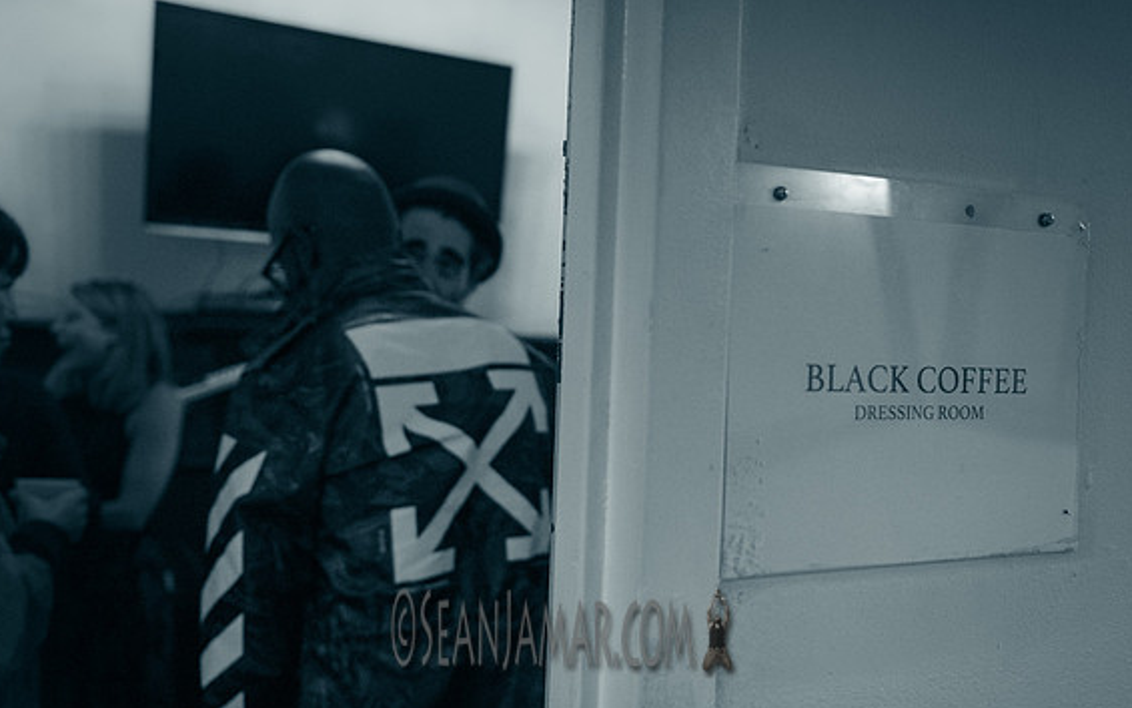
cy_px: 367
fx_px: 1080
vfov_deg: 36.3
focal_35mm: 35
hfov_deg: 54.9
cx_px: 679
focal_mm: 28
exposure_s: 1/320
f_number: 2.8
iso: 4000
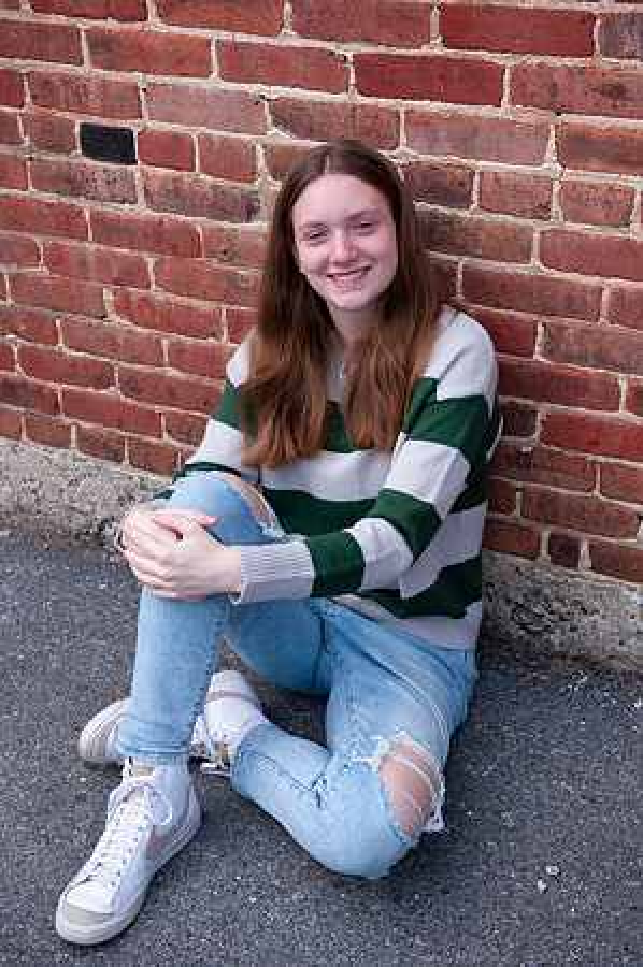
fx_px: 1477
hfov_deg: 24.6
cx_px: 322
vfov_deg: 36.3
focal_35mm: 55
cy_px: 484
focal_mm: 55
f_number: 4.5
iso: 100
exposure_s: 1/400
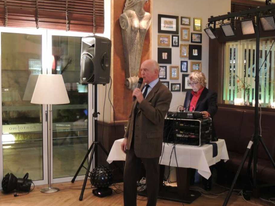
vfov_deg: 30.2
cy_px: 107
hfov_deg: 39.6
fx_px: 381
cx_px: 150
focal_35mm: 48
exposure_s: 1/4
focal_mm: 7.6
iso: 800
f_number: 3.4
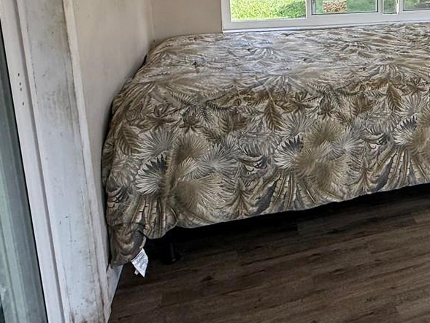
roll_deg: -1.4
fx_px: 472
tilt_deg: -11.9
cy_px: 32
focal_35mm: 38
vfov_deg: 35.5
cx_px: 435
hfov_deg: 42.0
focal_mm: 2.22
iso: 50
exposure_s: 1/220
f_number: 2.2
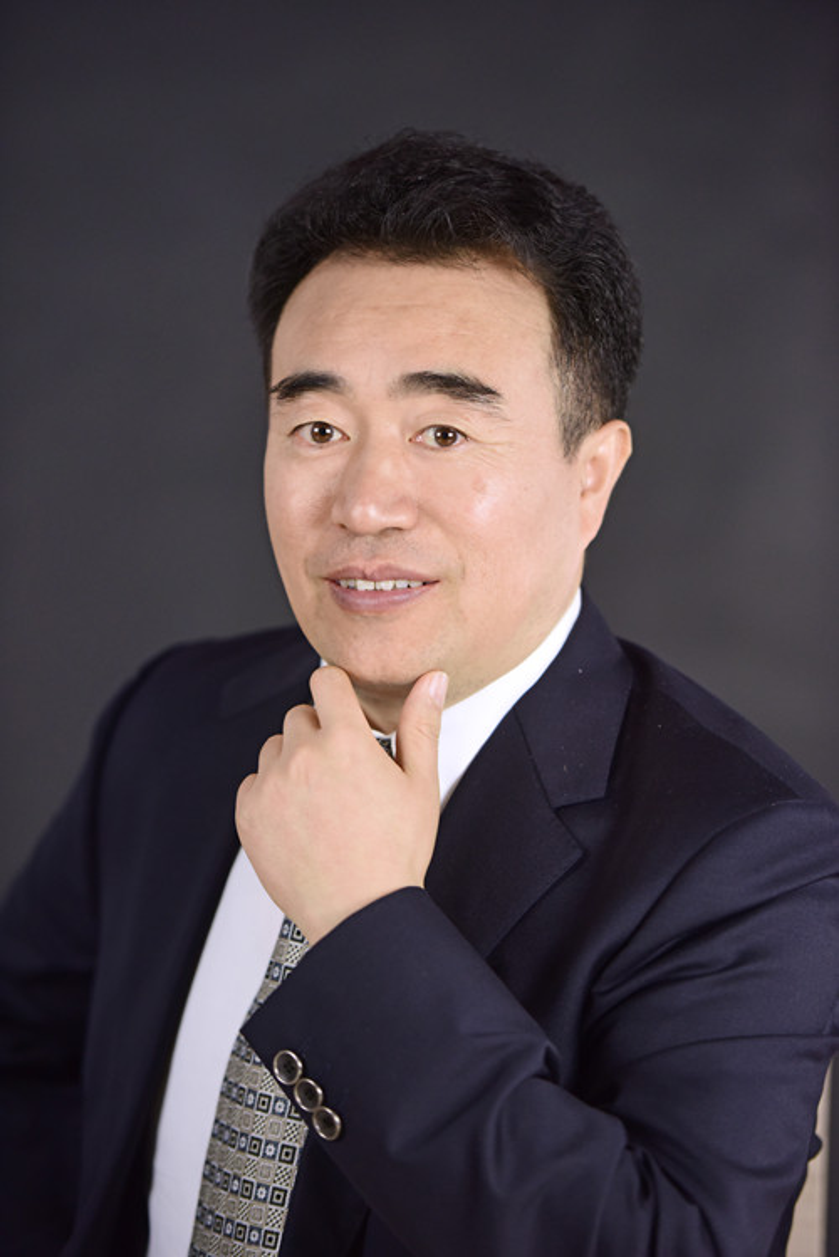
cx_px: 420
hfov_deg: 9.8
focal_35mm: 140
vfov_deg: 14.6
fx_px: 4889
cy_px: 628
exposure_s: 1/100
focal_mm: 140
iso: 1000
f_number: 2.8
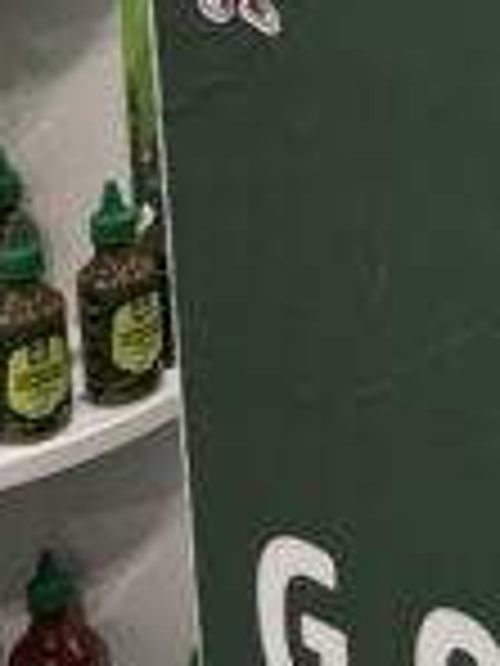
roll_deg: -0.5
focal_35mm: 130
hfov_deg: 9.7
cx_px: 1311
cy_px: -598
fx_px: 2504
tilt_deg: -7.1
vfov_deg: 13.4
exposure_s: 1/100
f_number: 1.78
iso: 200
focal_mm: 6.76
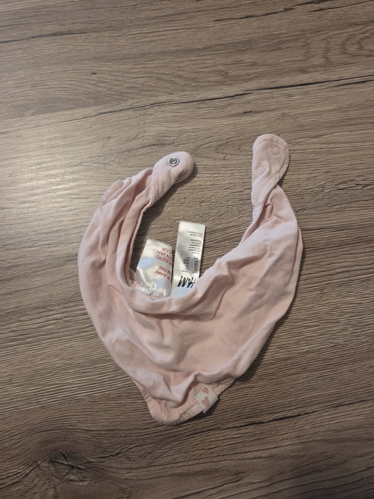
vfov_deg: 73.9
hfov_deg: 58.9
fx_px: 331
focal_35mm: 23
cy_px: 250
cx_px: 187
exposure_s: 1/100
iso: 1000
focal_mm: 5.4
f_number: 1.8
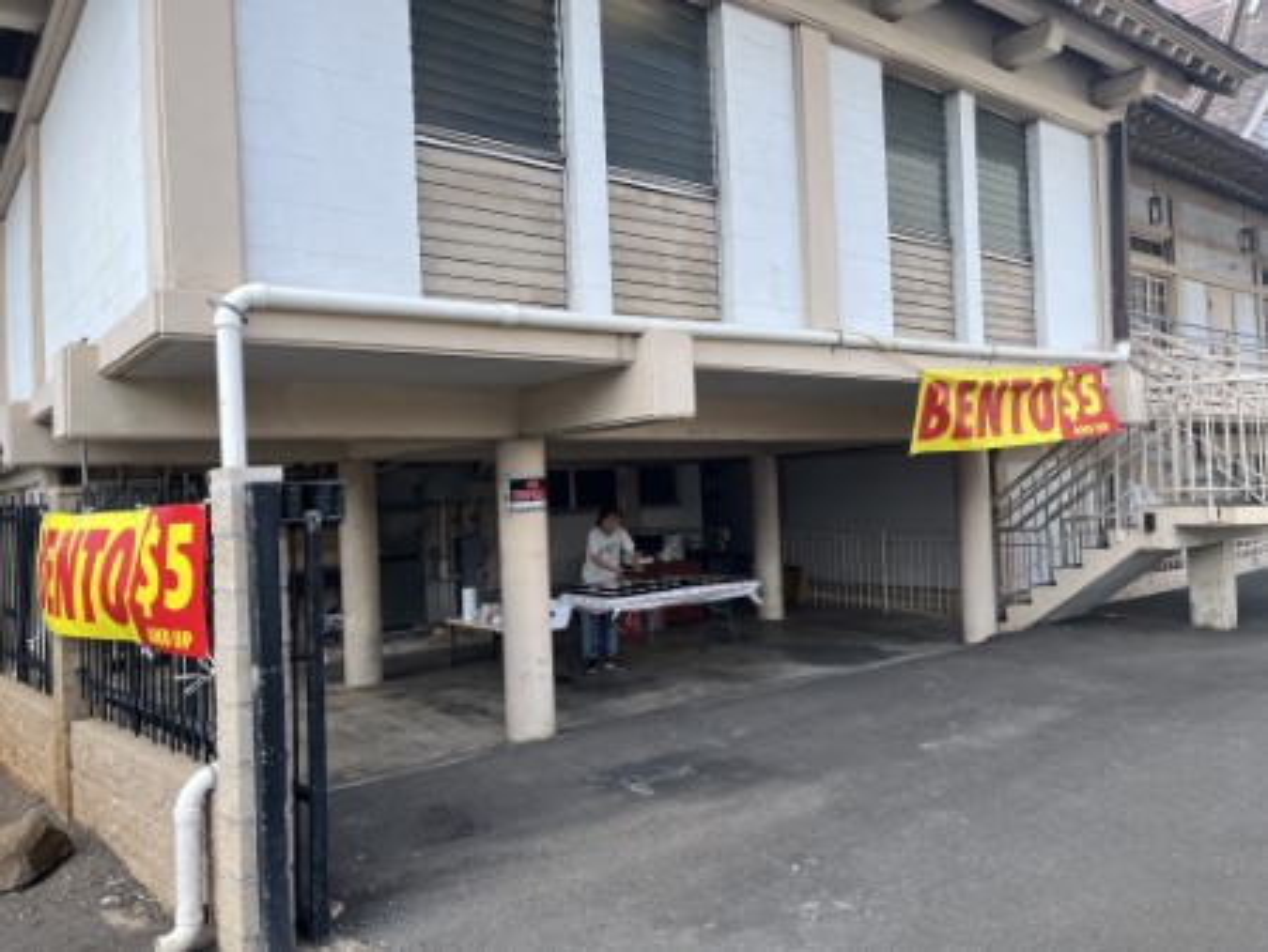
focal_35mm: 26
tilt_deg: +1.0
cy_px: 476
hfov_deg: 67.3
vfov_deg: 53.1
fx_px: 953
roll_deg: +0.9
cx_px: 634
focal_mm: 5.1
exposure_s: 1/1009
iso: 50
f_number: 1.6
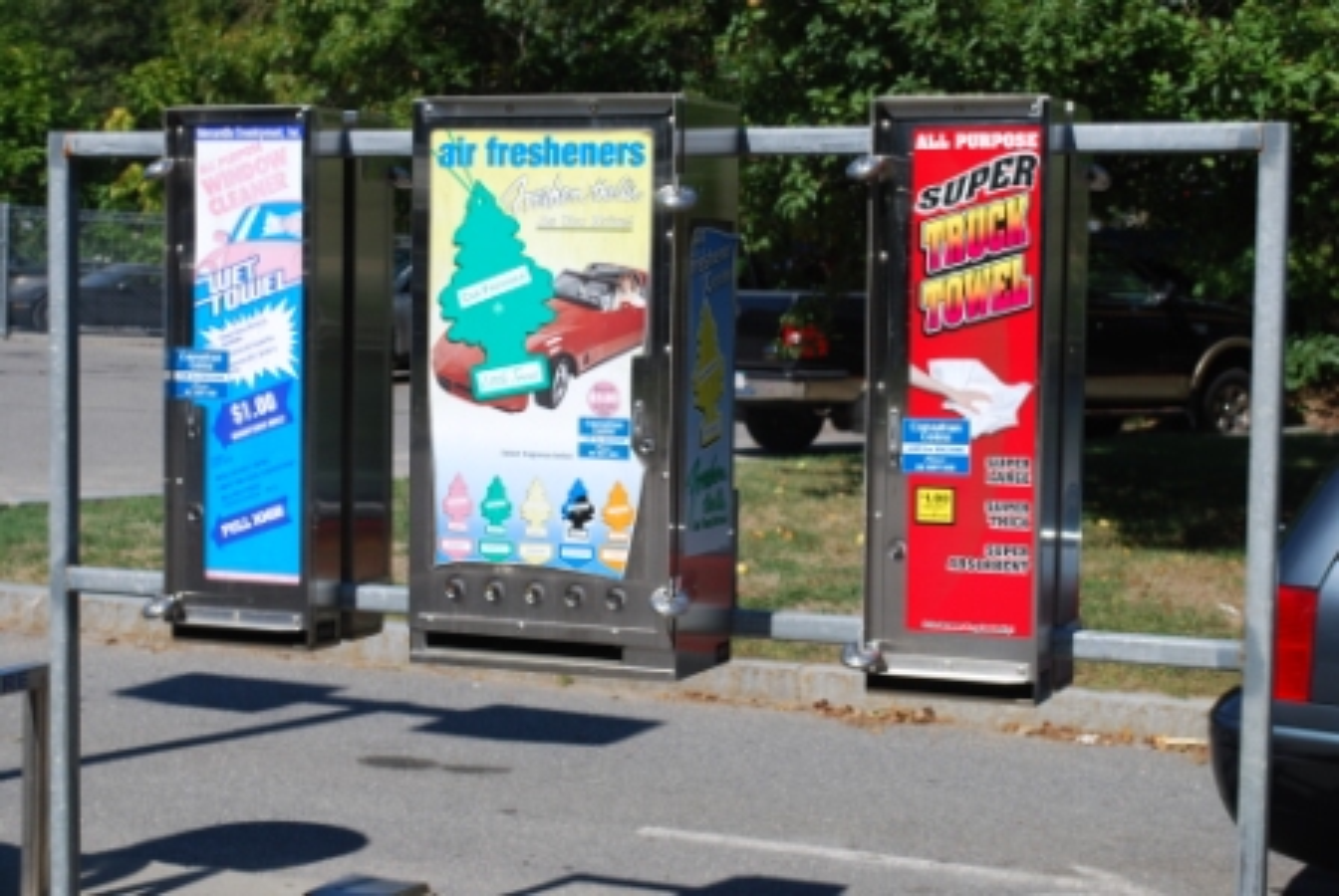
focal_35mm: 69
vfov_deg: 19.8
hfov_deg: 29.2
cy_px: 448
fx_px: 2570
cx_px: 670
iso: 100
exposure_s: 1/250
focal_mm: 46
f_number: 8
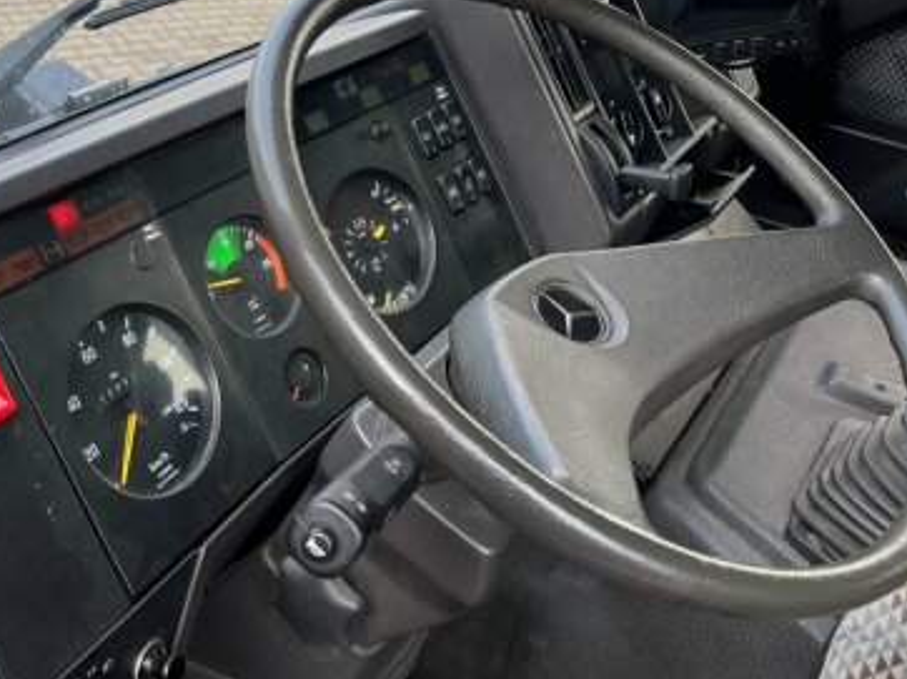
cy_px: 80
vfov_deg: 30.2
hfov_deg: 40.7
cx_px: 609
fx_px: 1204
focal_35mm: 46
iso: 50
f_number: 1.5
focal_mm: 5.7
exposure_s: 1/506
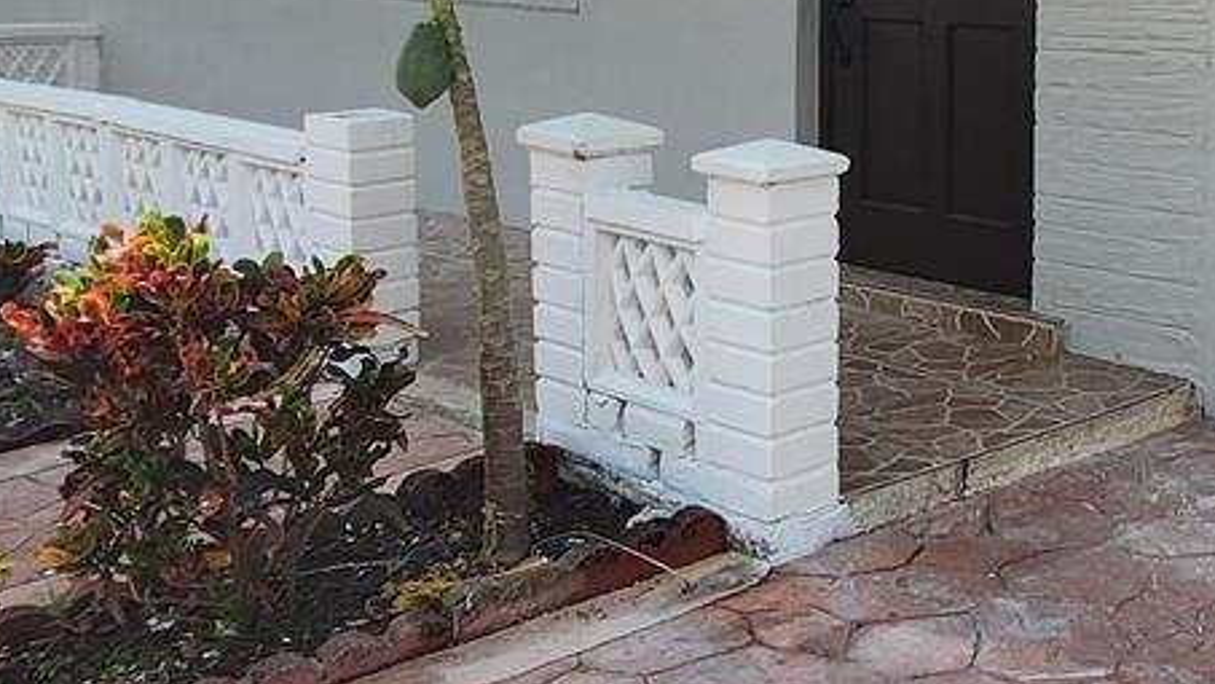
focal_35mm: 50
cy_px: 86
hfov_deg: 38.1
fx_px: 1611
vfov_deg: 23.4
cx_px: 1129
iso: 50
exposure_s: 1/2500
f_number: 2.2
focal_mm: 2.2
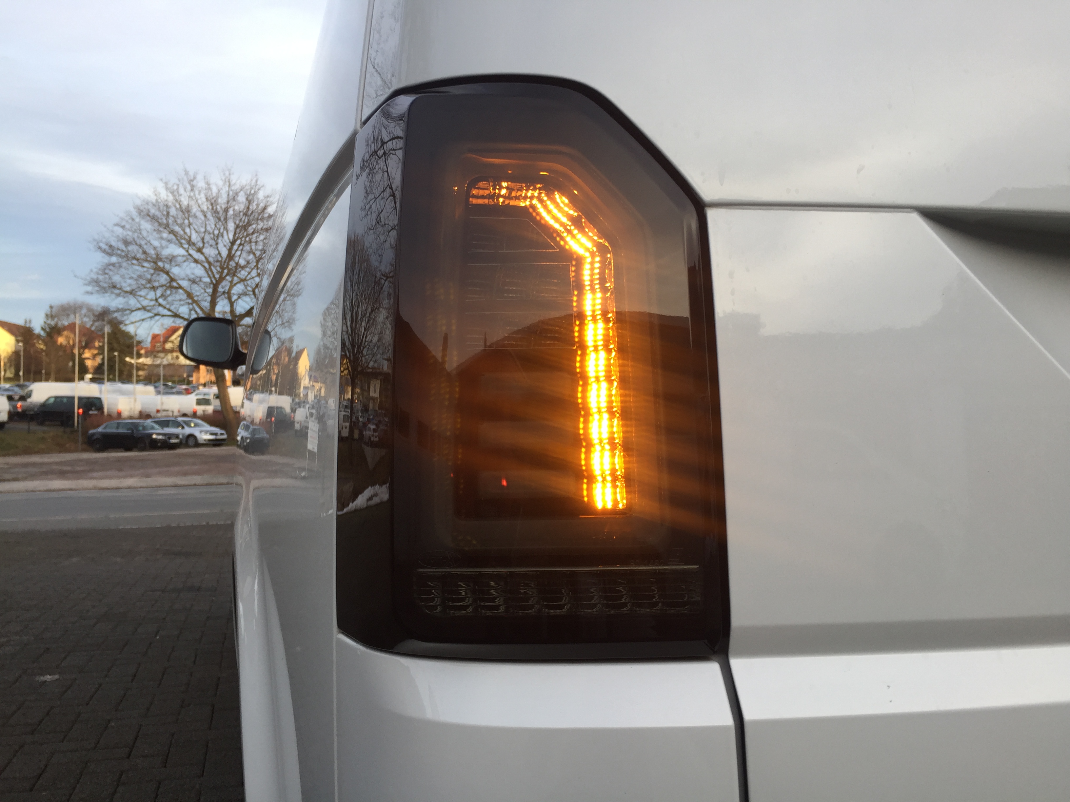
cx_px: 535
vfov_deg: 48.2
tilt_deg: -2.0
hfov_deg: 61.7
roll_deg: -0.9
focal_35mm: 29
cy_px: 401
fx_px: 896
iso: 32
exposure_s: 1/102
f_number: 2.2
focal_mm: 4.15
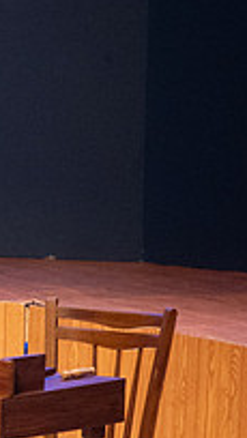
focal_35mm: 1249
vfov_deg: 1.7
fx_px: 14519
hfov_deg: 1.0
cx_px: -363
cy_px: 221
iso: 10000
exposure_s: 1/160
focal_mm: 420
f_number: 6.3
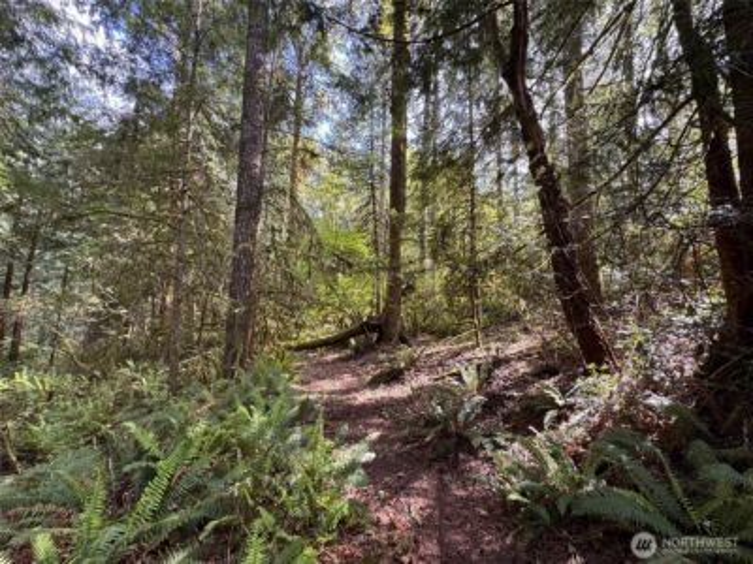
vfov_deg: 85.7
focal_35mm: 14
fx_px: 305
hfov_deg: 102.1
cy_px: 282
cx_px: 376
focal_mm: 2.22
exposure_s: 1/99
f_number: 2.2
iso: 80
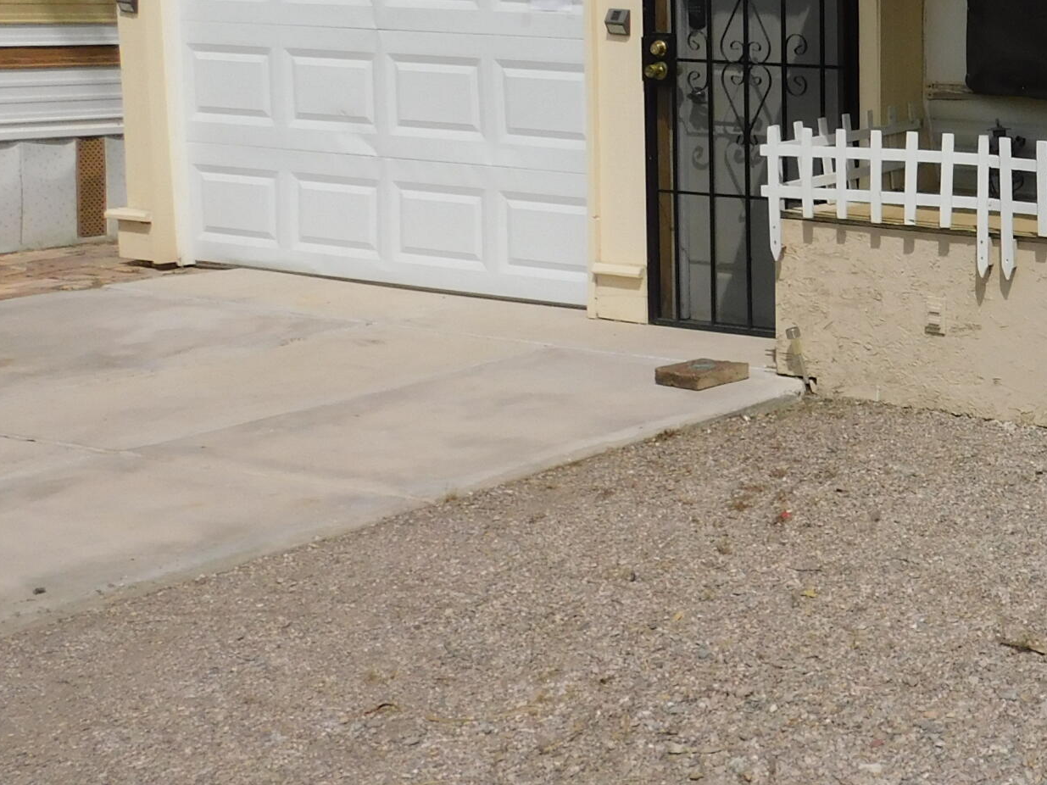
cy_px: 309
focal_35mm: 68
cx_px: 1236
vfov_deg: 21.6
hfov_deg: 25.8
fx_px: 2057
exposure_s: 1/800
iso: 125
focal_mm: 4.9
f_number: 6.4
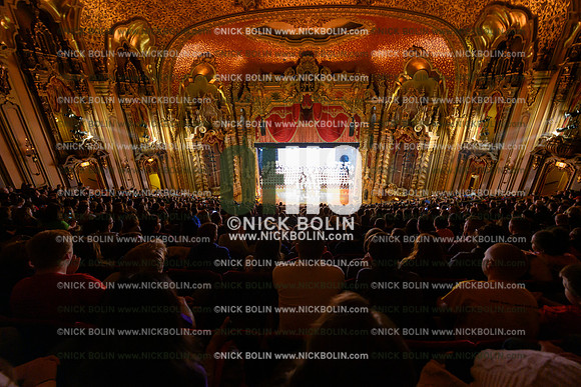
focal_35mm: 14
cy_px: 194
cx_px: 290
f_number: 5
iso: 8000
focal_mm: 14
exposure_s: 1/13
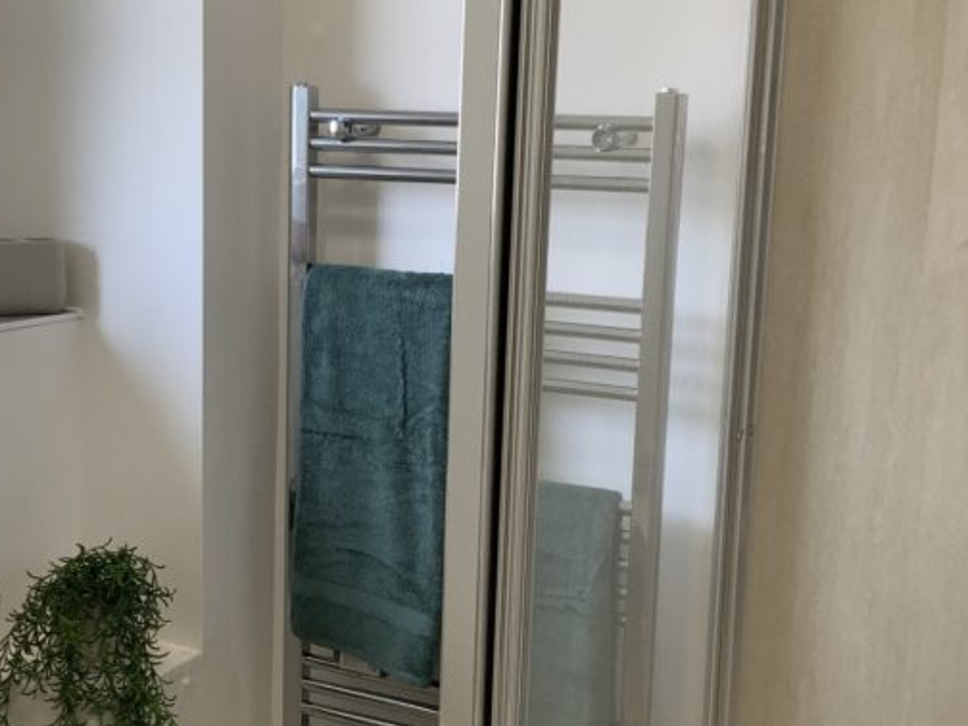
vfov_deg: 31.5
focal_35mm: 46
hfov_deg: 40.9
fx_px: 1286
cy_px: 421
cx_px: 346
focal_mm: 3
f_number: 1.8
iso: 64
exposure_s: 1/104
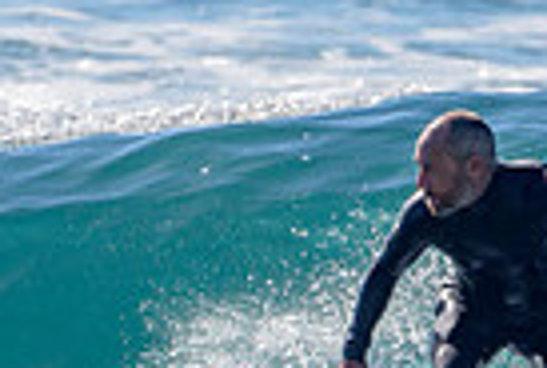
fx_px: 39439
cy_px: 371
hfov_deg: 0.8
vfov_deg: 0.5
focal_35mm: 2590
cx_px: 513
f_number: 5.6
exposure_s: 1/2000
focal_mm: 500
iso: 140
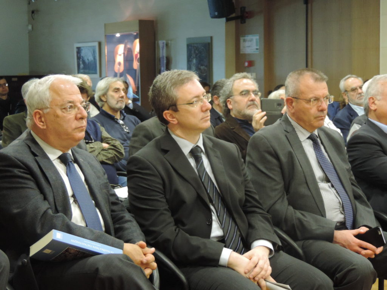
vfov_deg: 19.6
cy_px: 145
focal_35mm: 75
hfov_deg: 26.0
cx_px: 194
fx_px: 838
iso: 800
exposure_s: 1/15
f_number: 3.9
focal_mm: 13.3
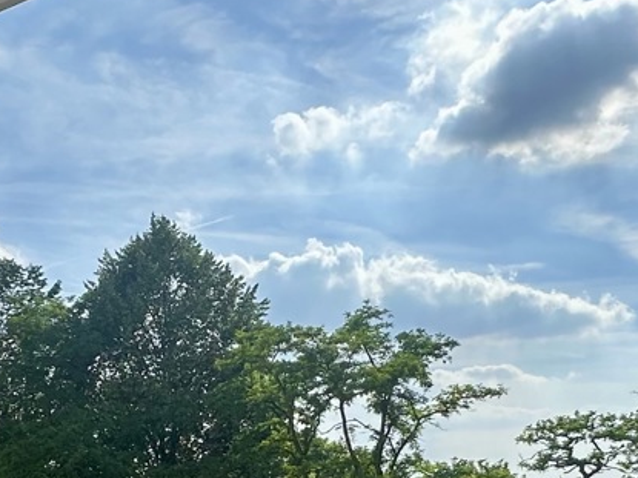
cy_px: 506
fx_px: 995
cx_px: 103
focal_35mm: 54
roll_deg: +1.7
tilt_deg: +0.6
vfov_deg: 25.4
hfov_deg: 34.2
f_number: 2.2
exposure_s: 1/4292
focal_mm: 2.22
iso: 50
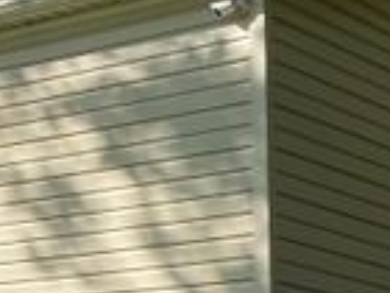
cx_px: -164
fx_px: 1679
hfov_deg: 12.7
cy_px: 262
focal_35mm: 149
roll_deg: -1.0
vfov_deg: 9.9
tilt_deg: +8.5
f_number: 1.8
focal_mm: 4.25
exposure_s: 1/1103
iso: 32
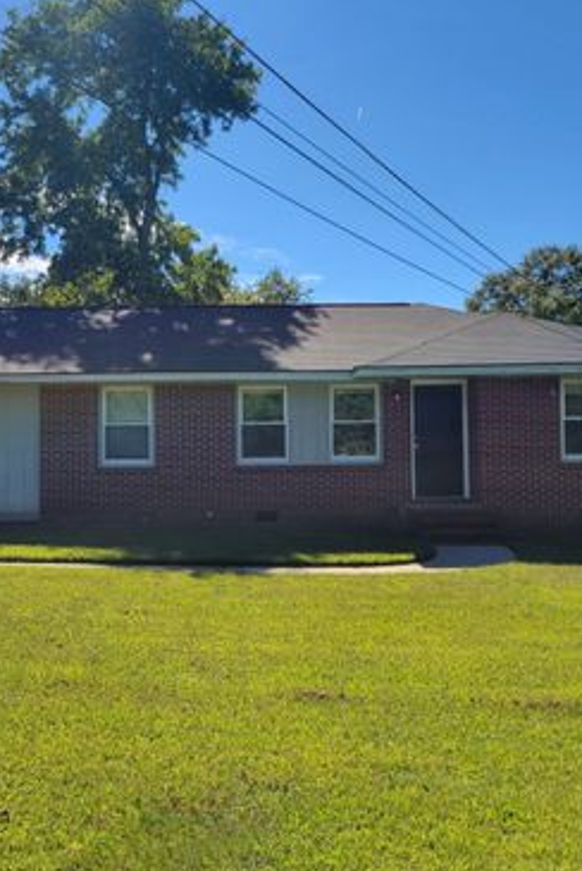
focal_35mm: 37
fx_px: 895
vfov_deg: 51.8
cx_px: 205
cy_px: 440
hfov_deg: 35.7
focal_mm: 5.4
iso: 40
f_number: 1.8
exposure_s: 1/2500
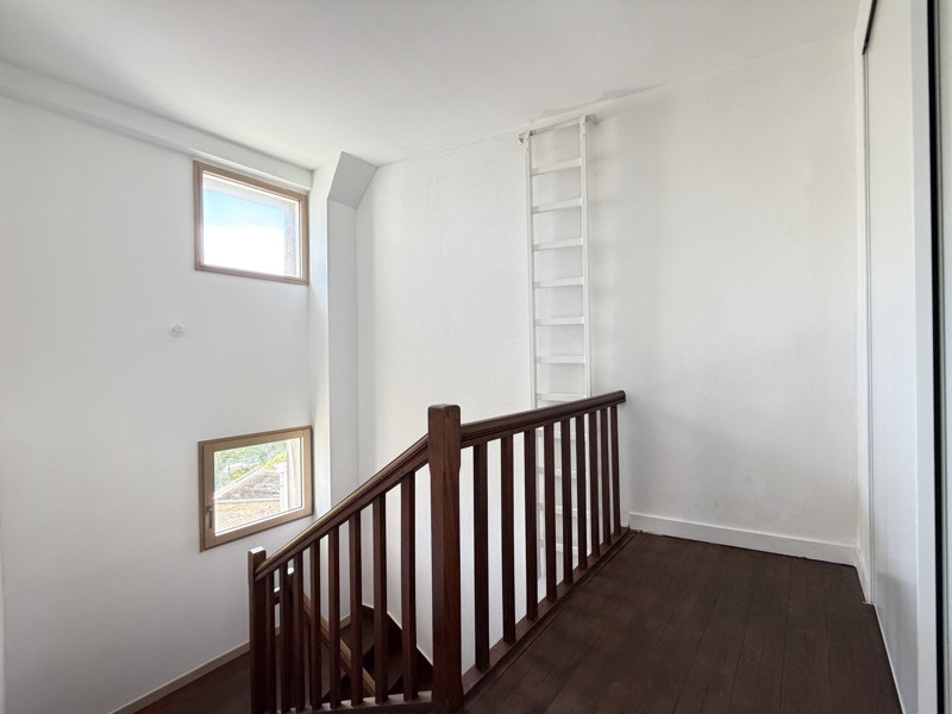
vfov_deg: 85.7
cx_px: 476
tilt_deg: +1.5
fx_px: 385
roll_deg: +1.3
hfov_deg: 102.1
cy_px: 357
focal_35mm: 14
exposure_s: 1/67
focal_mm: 2.22
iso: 320
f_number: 2.2
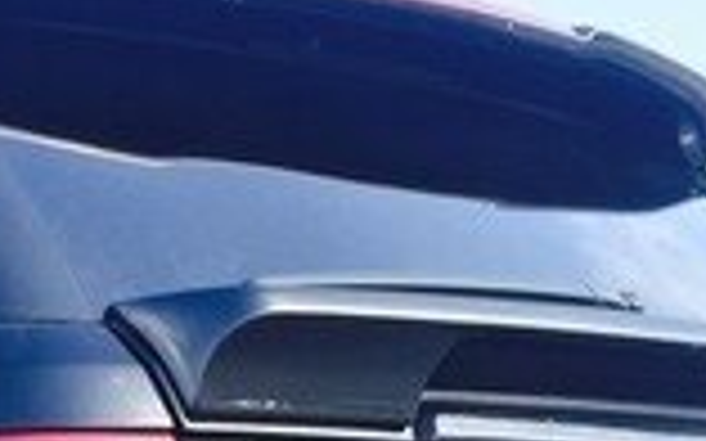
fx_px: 2481
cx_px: -67
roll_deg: +1.3
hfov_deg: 15.8
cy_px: 664
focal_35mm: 129
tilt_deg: +3.5
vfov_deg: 9.8
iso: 32
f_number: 2.2
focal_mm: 4.15
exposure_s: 1/412
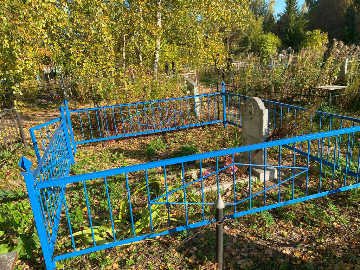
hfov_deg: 67.3
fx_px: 270
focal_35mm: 26
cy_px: 135
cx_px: 180
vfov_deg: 53.1
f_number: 1.8
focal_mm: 4.25
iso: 32
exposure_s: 1/957
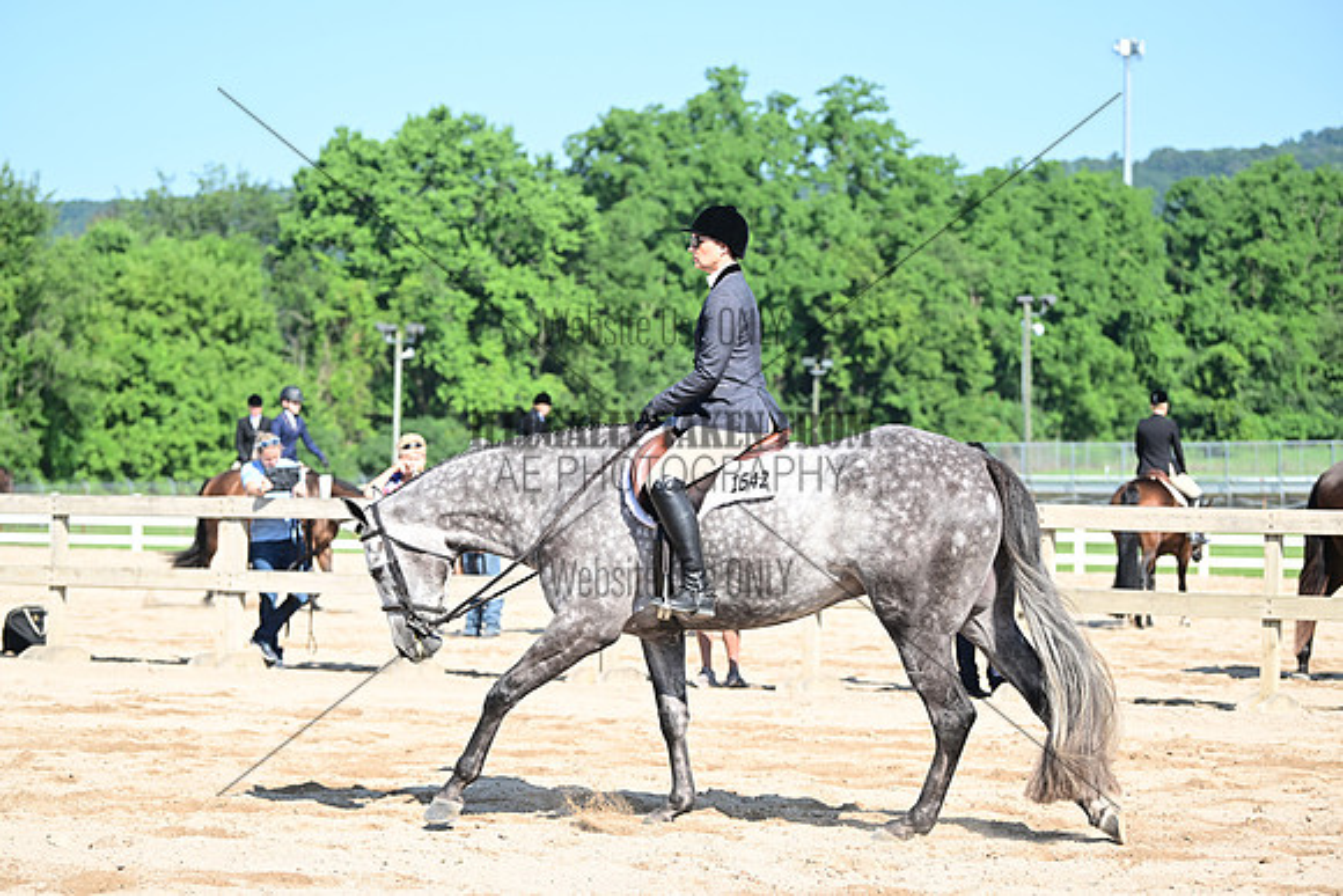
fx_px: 3545
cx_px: 672
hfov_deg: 21.5
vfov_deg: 14.4
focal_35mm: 95
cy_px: 448
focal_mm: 95
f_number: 4
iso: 125
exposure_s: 1/778
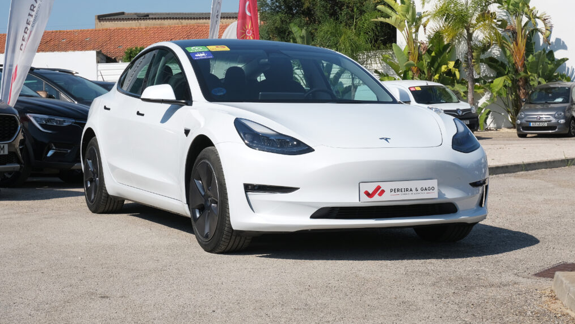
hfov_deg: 29.3
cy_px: 134
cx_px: 286
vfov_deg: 16.8
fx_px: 1098
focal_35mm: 72
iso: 160
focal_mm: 45
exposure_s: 1/500
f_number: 9
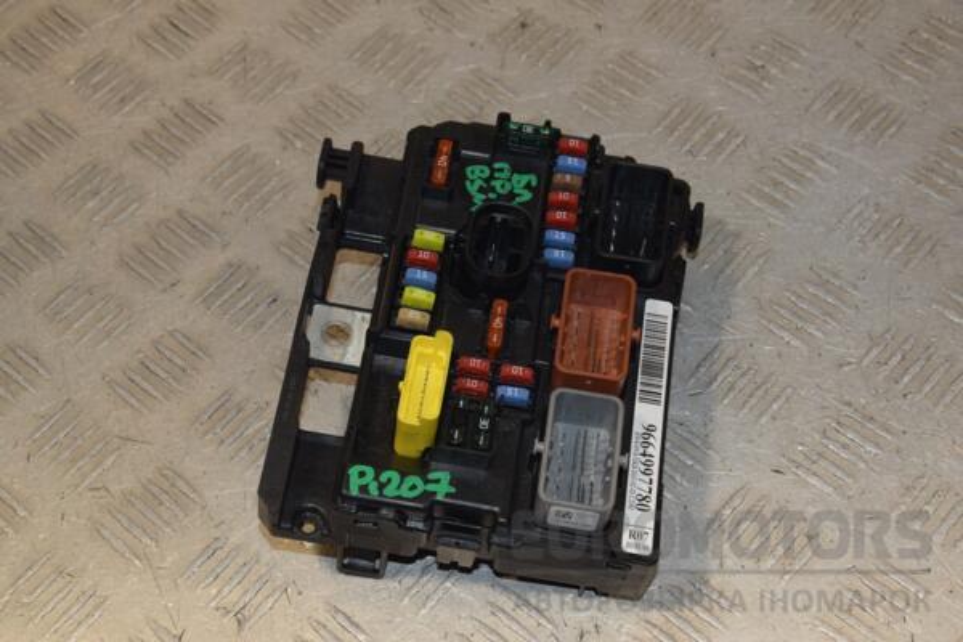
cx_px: 482
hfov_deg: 31.9
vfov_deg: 21.6
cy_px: 321
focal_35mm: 63
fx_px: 1685
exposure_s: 1/200
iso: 800
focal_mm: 42
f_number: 9
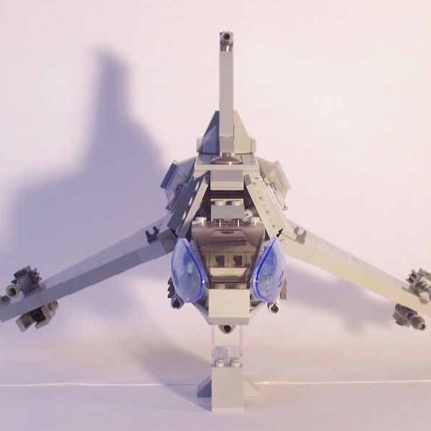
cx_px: 225
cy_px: 216
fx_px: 1113
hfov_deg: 21.9
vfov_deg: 21.9
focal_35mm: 79
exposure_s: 1/8
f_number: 4
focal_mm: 10.8
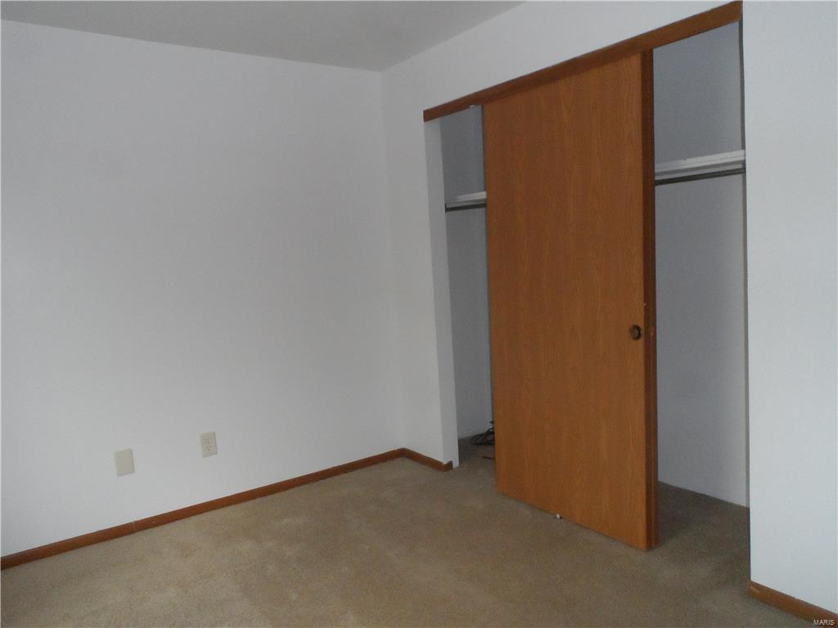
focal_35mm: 24
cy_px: 314
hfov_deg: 71.6
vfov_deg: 56.8
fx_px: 581
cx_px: 419
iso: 480
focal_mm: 4
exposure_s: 1/30
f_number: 7.2
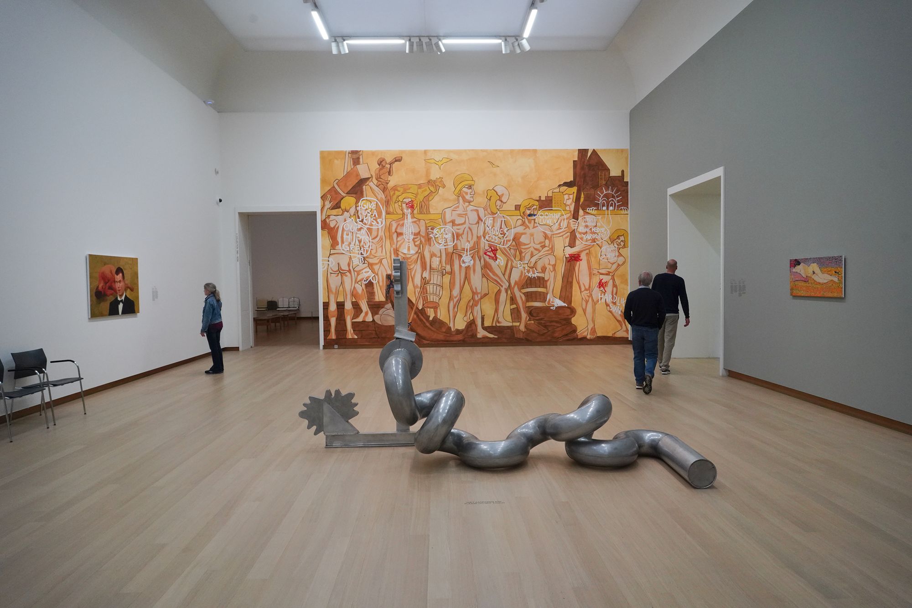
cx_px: 456
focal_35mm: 24
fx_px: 608
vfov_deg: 53.1
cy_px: 304
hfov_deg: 73.7
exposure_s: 1/80
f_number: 9
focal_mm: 24
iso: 3200
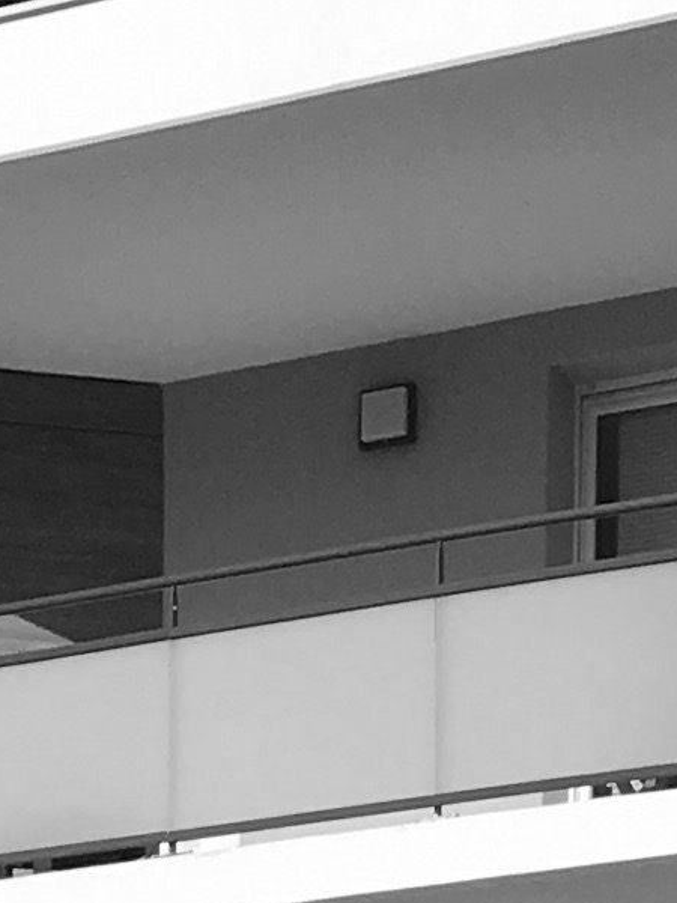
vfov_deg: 9.1
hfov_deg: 7.5
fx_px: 5085
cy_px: 2190
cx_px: -236
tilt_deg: -3.5
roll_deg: +0.0
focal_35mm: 195
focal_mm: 4.15
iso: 25
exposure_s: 1/2747
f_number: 2.2
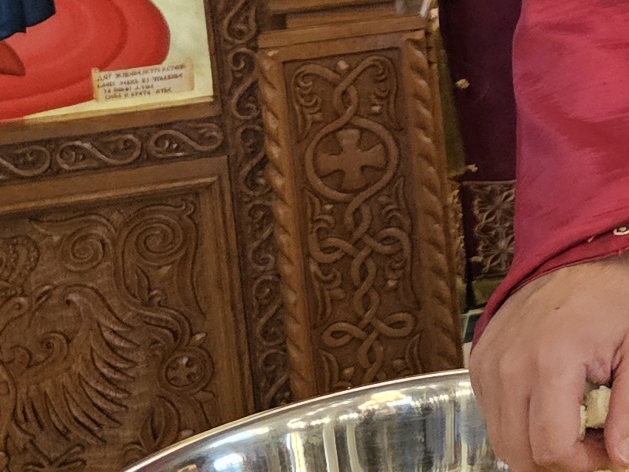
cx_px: 1413
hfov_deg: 13.6
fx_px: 2054
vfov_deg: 12.4
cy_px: -280
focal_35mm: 113
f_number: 1.7
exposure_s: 1/120
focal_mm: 6.3
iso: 1000
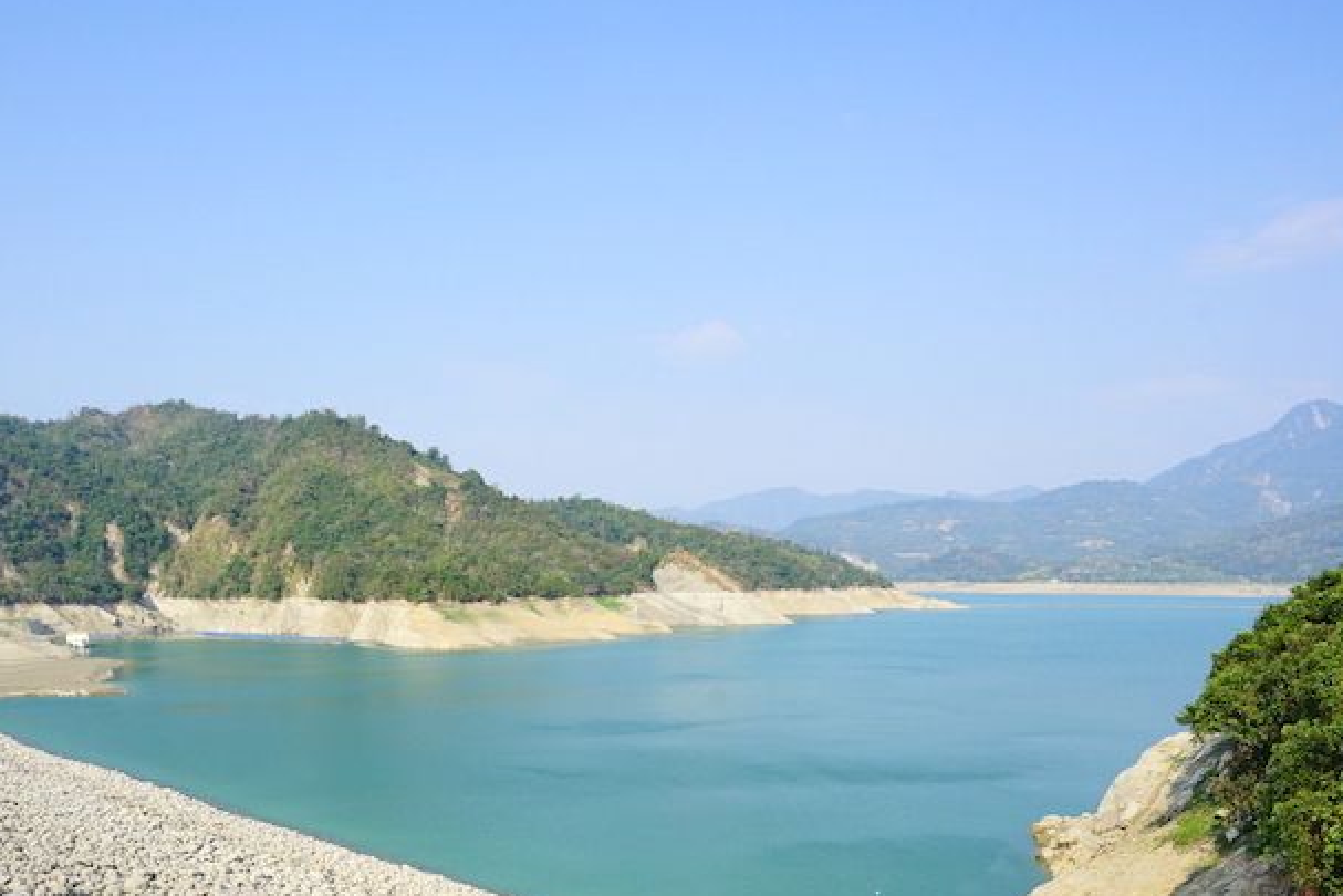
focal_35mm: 27
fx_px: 1007
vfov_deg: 45.0
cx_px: 620
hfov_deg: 67.3
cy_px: 744
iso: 200
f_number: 9
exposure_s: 1/320
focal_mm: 16
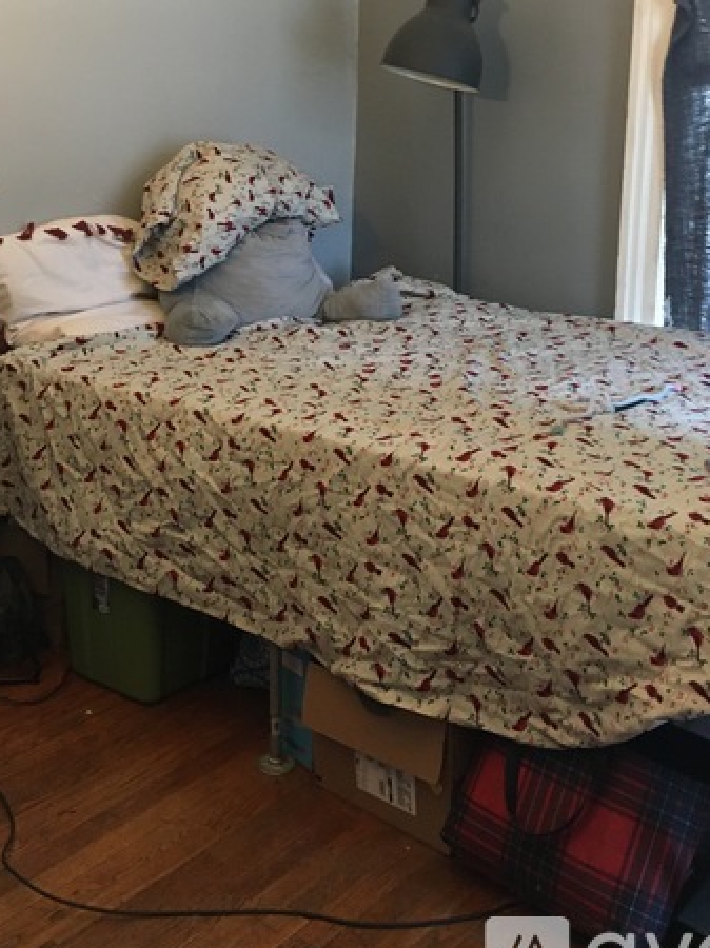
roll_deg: -1.8
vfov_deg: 43.1
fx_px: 1177
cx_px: 299
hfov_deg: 33.5
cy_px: 298
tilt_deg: -7.6
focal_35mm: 43
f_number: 2.2
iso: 200
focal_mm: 4.15
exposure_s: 1/15
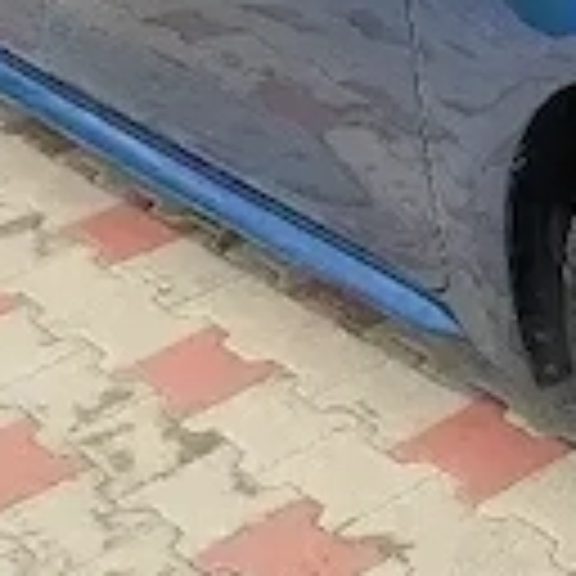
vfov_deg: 15.9
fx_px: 2033
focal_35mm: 108
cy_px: 27
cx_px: 891
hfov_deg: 14.9
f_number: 1.8
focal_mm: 5.4
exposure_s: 1/1111
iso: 40
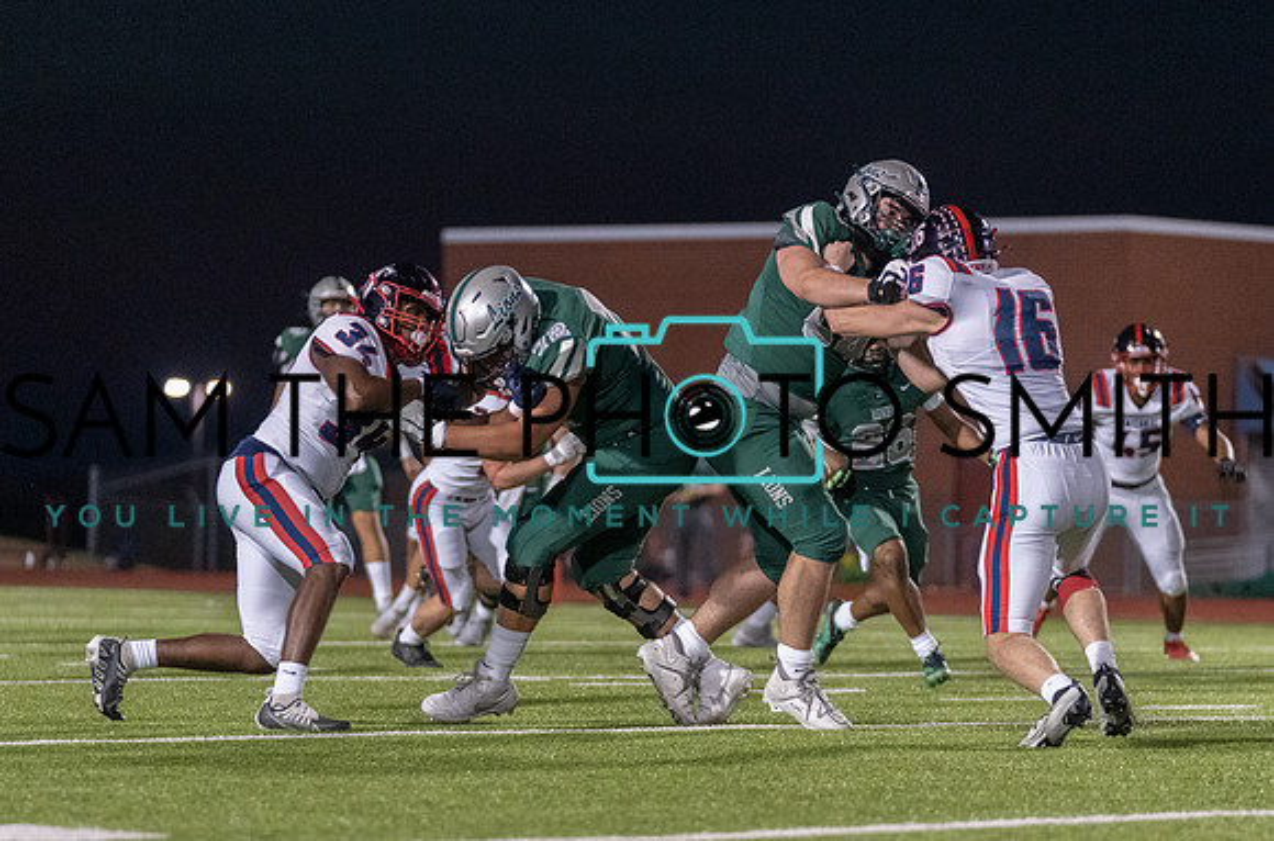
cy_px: 568
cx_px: 655
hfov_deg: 10.4
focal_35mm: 199
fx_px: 7022
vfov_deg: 6.9
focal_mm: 144
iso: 8000
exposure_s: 1/1250
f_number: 2.8
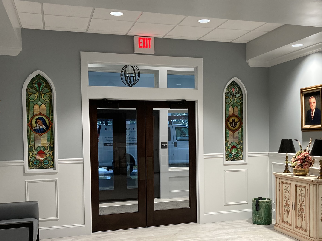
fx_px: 381
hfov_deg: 45.6
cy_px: 148
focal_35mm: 41
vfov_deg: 35.0
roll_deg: +1.3
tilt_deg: -2.6
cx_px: 185
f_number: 1.8
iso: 64
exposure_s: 1/60
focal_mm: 3.99
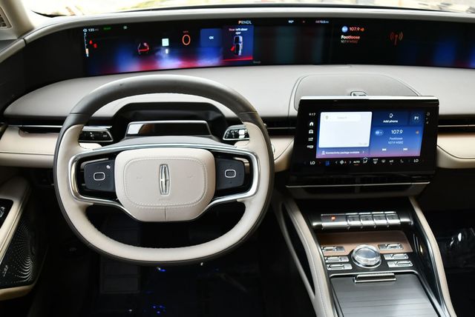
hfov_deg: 53.1
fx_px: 475
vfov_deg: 36.9
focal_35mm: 36
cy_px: 158
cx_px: 238
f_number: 3.5
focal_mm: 18
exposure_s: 1/250
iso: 500
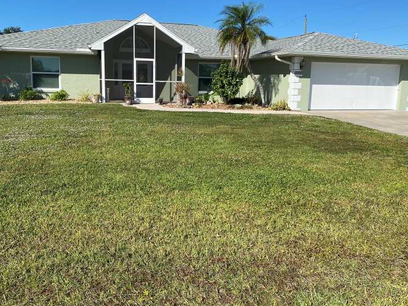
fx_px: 365
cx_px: 185
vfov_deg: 45.4
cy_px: 139
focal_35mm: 31
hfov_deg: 58.3
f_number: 1.8
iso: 32
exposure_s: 1/3300
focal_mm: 4.25
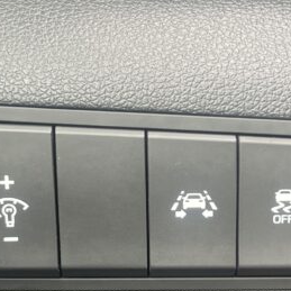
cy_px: 180
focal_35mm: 91
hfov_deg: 19.1
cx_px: 131
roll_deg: +0.9
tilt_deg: -25.5
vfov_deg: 19.1
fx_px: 865
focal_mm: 5.7
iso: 125
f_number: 1.5
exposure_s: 1/107
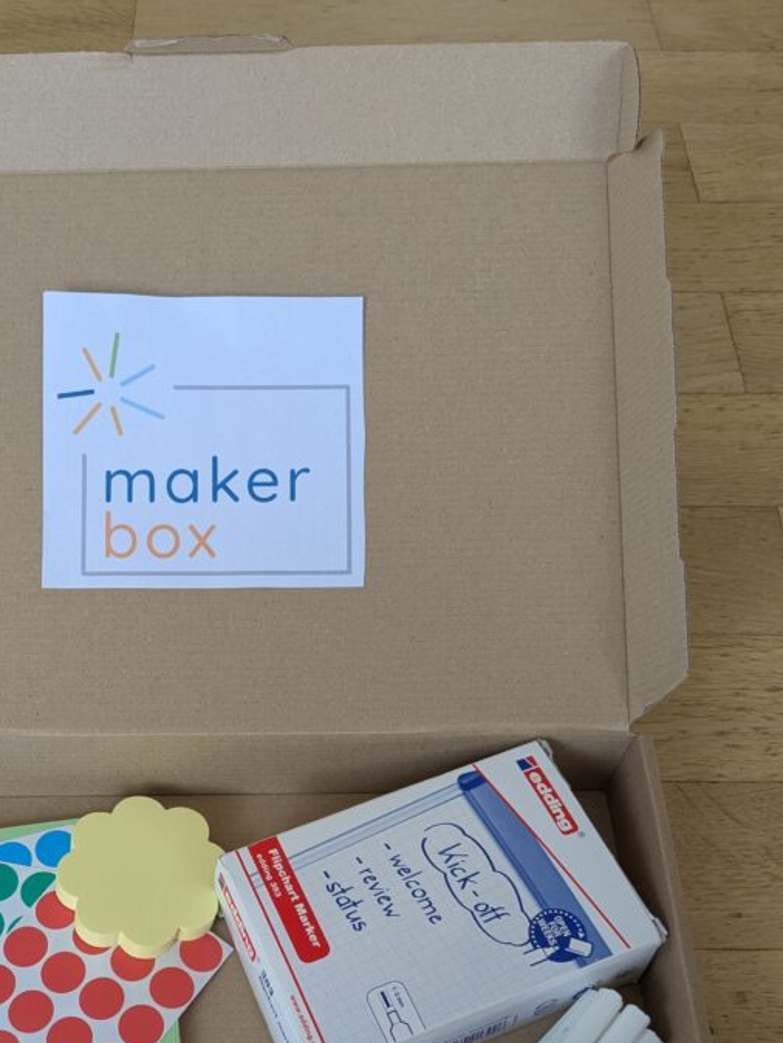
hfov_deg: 34.7
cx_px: 237
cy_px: 791
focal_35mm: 41
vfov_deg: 44.2
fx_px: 1236
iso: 99
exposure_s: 1/99.9
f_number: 1.73
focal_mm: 4.38
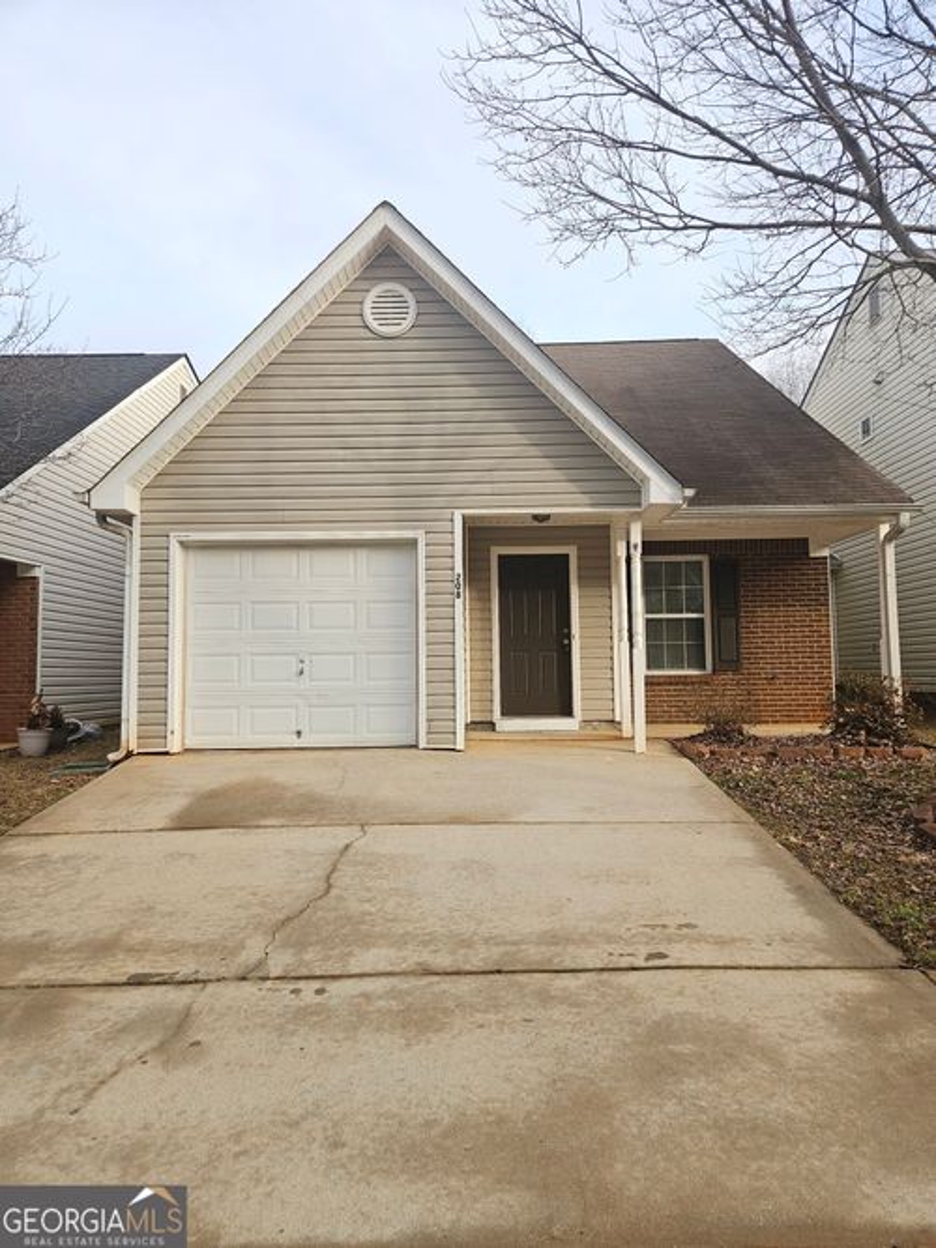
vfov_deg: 73.9
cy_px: 624
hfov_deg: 58.9
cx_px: 468
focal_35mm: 23
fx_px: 829
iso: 25
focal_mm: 5.4
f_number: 1.8
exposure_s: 1/507
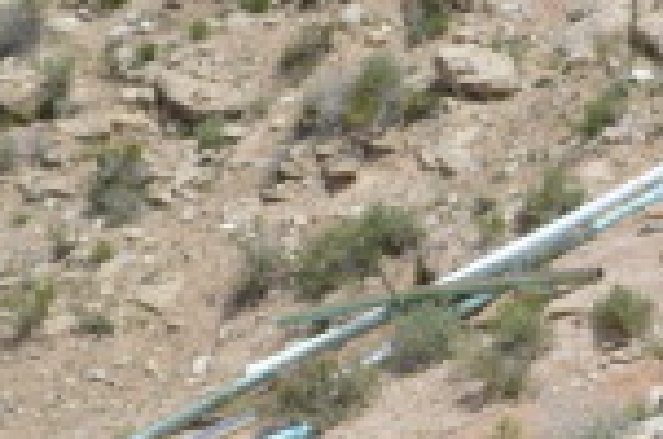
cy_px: 509
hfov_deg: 8.5
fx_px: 4374
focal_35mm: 238
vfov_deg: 5.7
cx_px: 948
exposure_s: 1/250
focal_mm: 48
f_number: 8
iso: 100
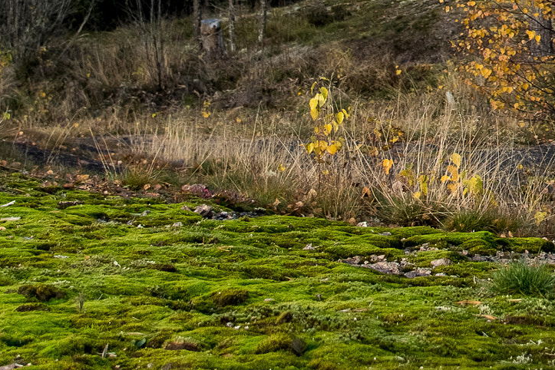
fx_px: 1834
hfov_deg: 16.9
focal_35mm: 119
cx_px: 521
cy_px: -55
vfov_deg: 11.3
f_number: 5.6
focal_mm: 28
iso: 180
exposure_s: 1/400
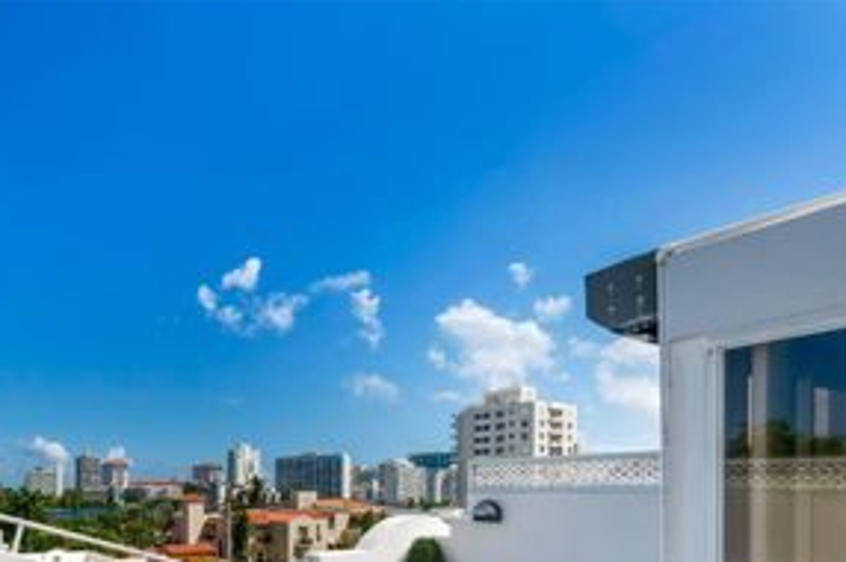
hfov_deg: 70.4
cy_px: 478
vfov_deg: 53.8
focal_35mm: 21
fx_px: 493
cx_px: 133
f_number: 11
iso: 1600
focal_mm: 12
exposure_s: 1/1500
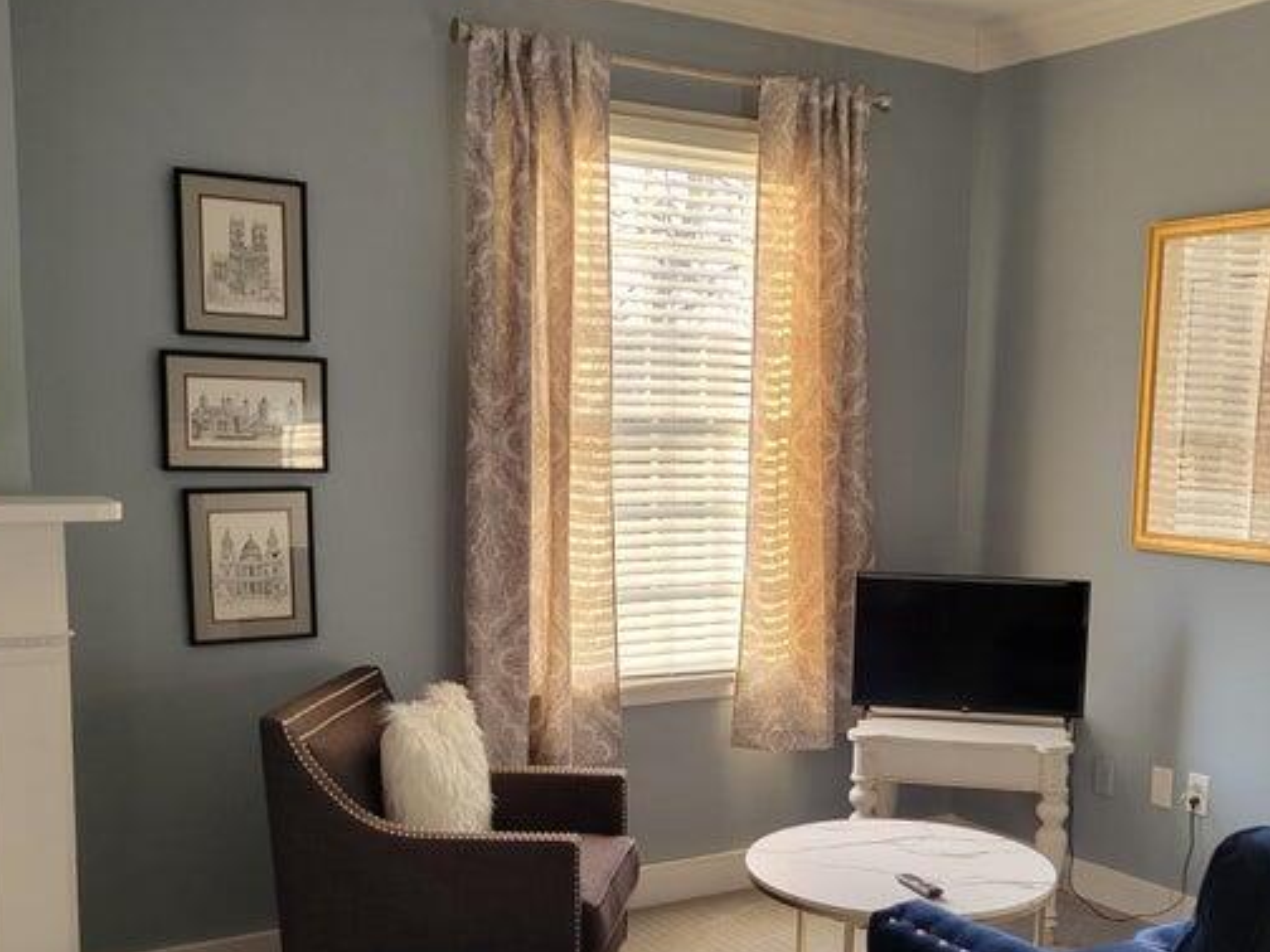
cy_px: 652
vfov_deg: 32.5
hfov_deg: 42.6
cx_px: 798
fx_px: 1614
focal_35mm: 44
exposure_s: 1/120
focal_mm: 5.4
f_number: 1.8
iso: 125
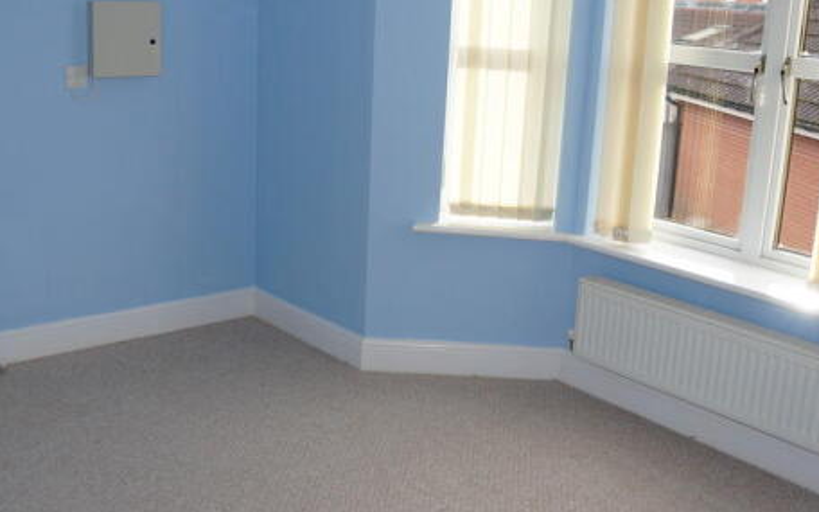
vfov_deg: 30.7
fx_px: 931
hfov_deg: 47.3
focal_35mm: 42
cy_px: 231
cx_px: 345
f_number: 4
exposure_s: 1/160
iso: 160
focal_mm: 19
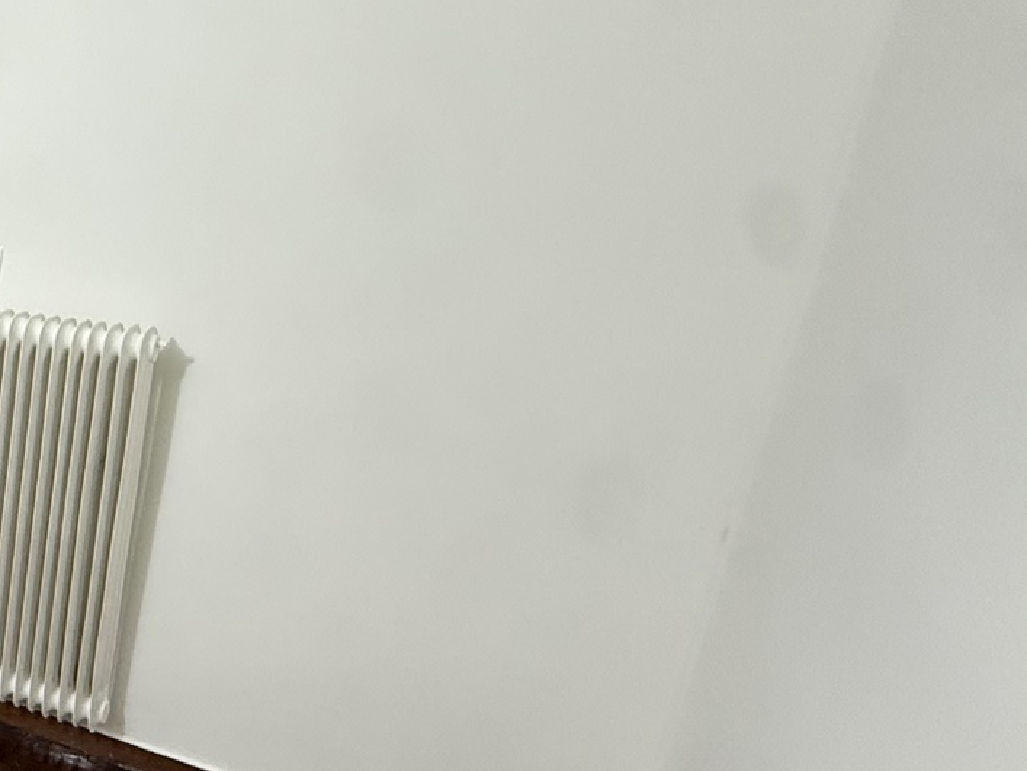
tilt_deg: -14.4
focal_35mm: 38
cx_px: -350
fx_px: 1128
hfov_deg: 33.4
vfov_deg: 37.7
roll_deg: -2.9
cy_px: 402
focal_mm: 2.22
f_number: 2.2
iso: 500
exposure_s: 1/50
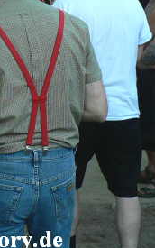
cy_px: 51
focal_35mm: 81
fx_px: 547
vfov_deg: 25.1
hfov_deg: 16.1
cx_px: 111
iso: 64
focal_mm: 6
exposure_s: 1/100
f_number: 2.8
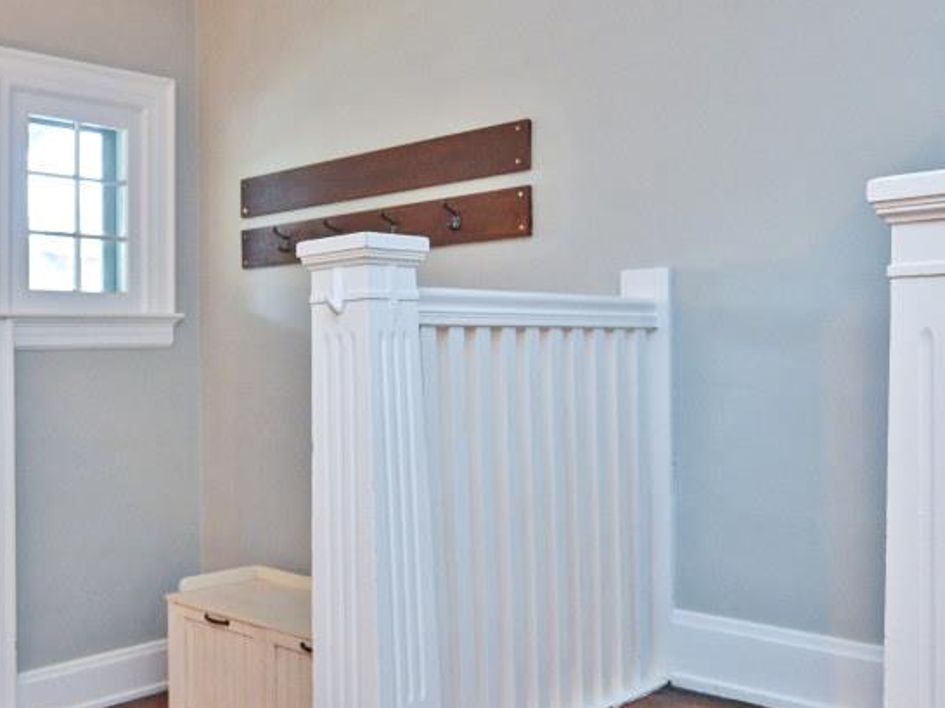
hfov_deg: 48.2
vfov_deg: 38.6
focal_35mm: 37
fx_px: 1010
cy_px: 362
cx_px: 235
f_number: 4
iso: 1000
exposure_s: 1/60
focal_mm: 14
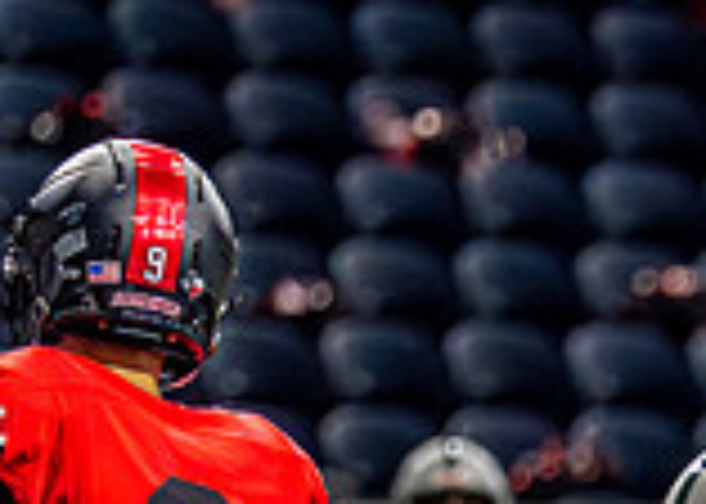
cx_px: 1377
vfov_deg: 1.6
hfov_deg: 2.3
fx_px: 17758
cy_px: 989
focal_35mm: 886
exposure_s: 1/2000
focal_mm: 153
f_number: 2.8
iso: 5000
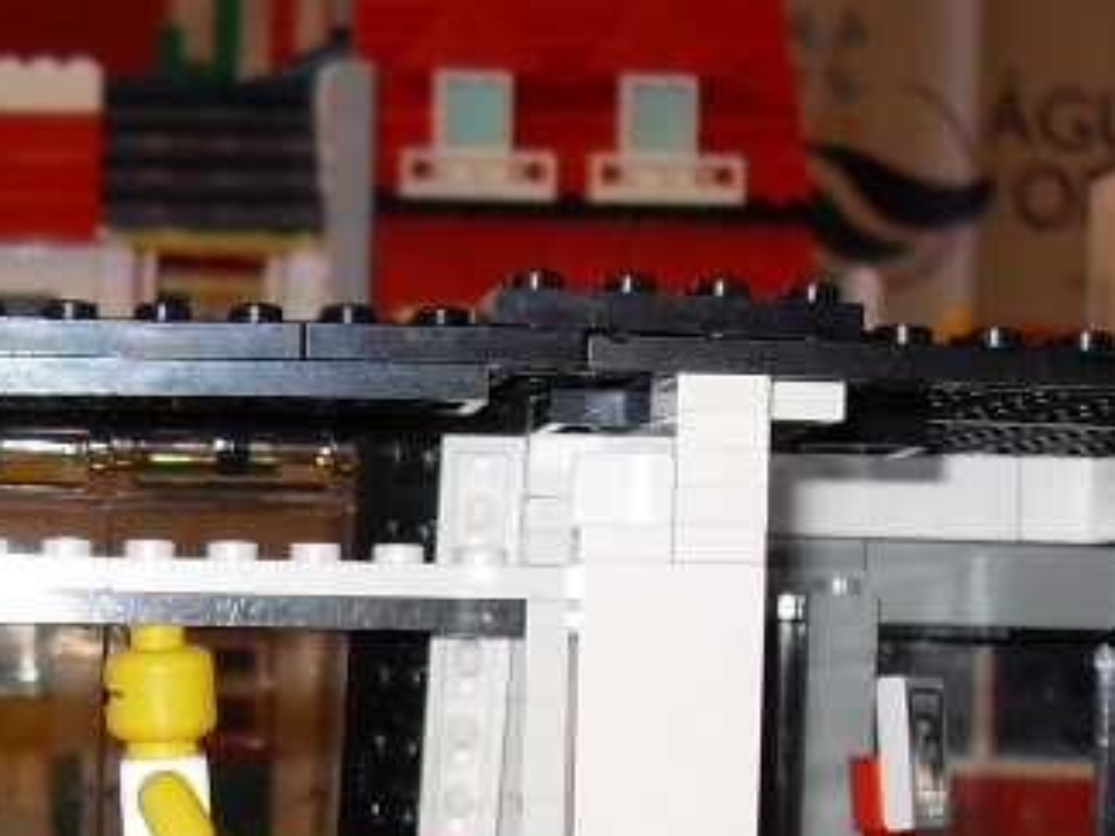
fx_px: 3769
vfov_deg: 12.3
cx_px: -21
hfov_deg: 16.5
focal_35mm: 117
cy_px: 1039
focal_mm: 6.3
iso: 100
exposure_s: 1/45
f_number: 2.8
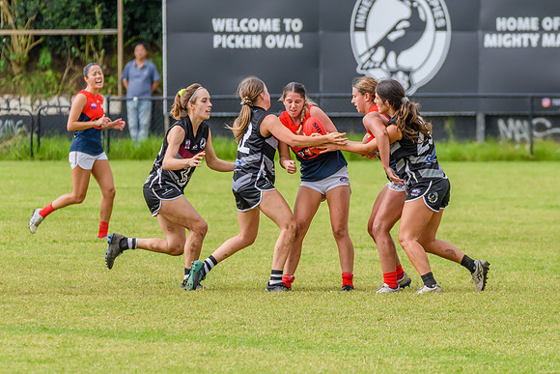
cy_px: 197
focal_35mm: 577
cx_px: 376
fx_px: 8981
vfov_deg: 2.4
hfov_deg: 3.6
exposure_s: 1/1600
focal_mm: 320
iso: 800
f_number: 6.3
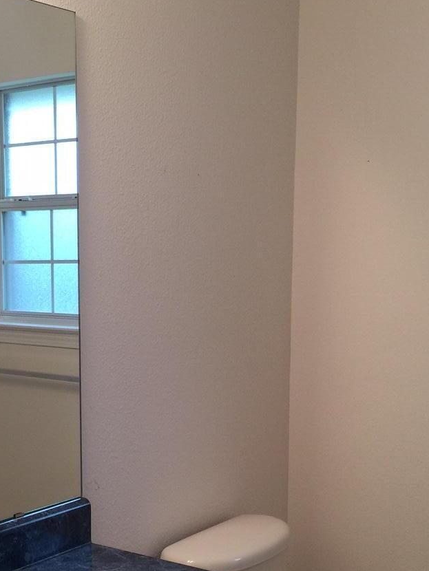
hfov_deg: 25.4
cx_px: 105
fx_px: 941
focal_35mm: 57
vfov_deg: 33.3
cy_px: 412
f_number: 2.2
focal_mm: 4.15
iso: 50
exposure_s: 1/30
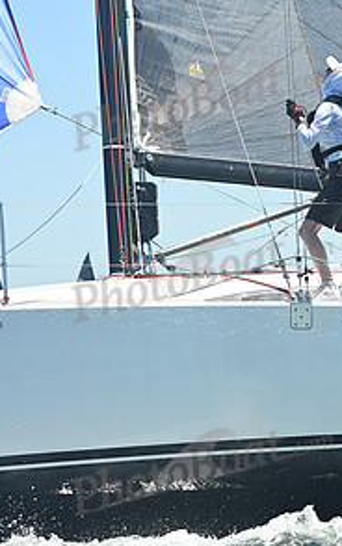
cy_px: 344
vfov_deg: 13.0
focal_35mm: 161
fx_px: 2399
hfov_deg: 8.1
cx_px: 431
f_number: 6.3
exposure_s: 1/1000
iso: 320
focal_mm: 80
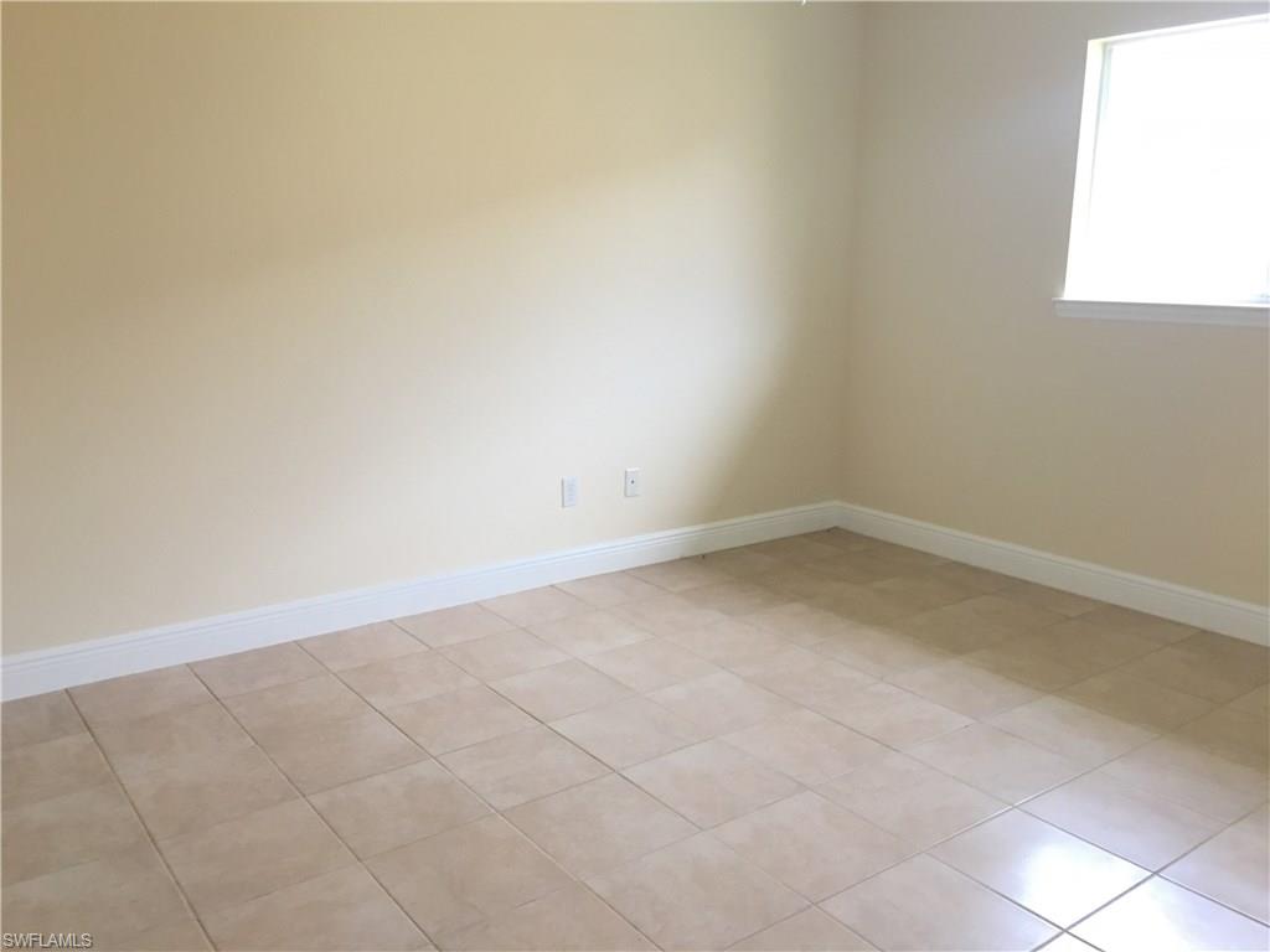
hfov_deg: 61.7
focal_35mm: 29
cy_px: 476
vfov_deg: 48.2
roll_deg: -1.6
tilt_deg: -10.6
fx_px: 1064
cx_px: 635
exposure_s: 1/15
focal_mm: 4.15
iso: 50
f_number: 2.2
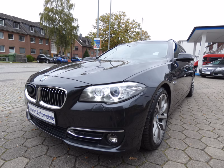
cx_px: 112
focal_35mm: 20
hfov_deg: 81.7
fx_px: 129
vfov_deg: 66.0
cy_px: 84
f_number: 2.8
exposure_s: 1/160
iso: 80
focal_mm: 3.6
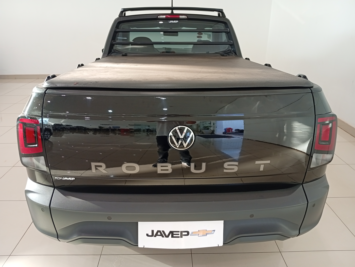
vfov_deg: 51.5
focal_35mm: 27
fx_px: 277
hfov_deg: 65.2
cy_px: 134
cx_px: 178
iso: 189
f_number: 1.8
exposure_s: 1/40
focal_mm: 3.98
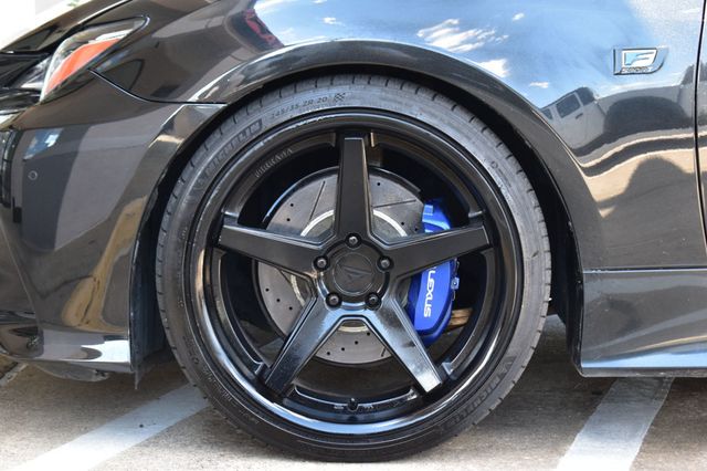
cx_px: 354
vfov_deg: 16.5
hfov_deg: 24.6
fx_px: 1619
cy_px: 236
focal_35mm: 82
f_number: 8
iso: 400
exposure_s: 1/50
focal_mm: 55
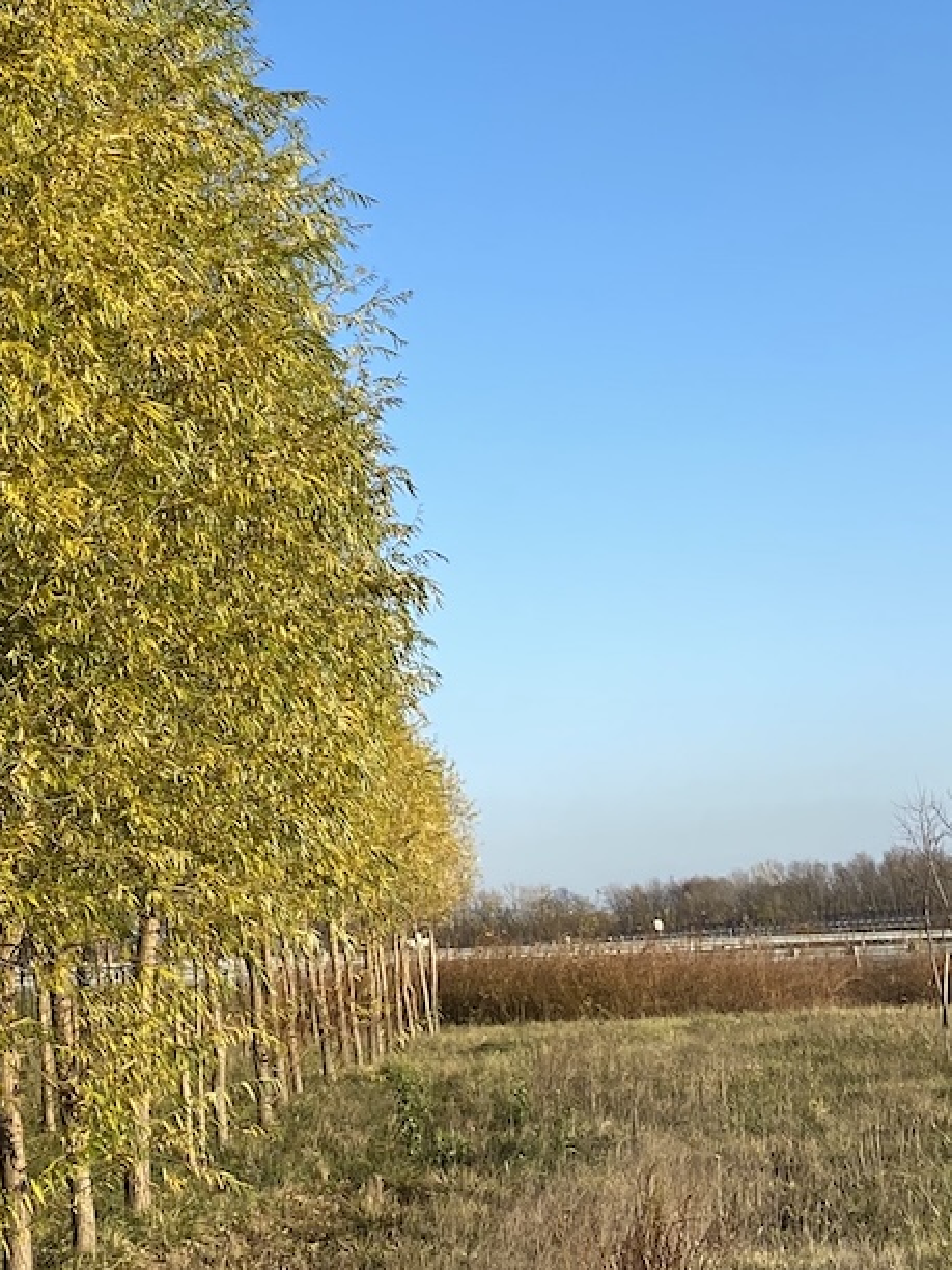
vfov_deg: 26.4
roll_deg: +2.8
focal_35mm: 68
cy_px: -110
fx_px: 2493
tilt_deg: +23.5
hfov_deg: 20.3
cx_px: -189
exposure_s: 1/1218
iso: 32
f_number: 1.8
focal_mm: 4.25
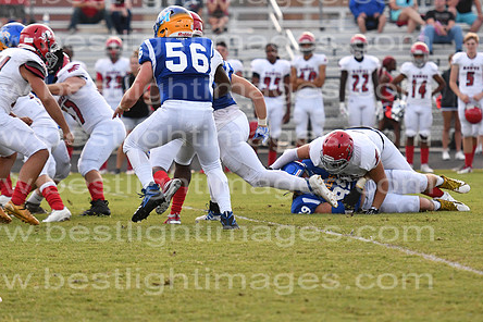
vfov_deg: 4.5
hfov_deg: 6.8
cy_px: 115
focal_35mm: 304
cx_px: 187
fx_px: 4074
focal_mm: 155
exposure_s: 1/2000
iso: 1600
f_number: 3.2
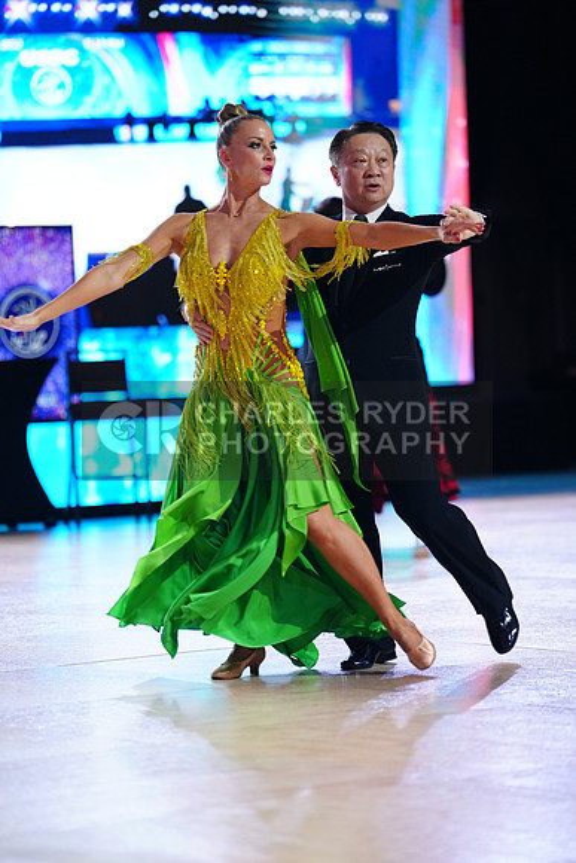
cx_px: 288
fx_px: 3670
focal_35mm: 153
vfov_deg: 13.4
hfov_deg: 9.0
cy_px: 432
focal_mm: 153
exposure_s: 1/500
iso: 2000
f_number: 2.8
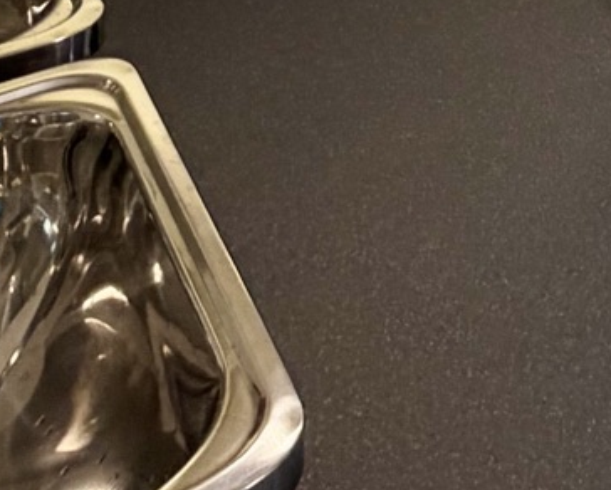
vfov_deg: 15.4
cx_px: 1016
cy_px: -547
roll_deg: -4.4
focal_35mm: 75
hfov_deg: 20.2
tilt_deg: -5.0
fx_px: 1358
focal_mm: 2.22
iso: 64
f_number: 2.2
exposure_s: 1/121
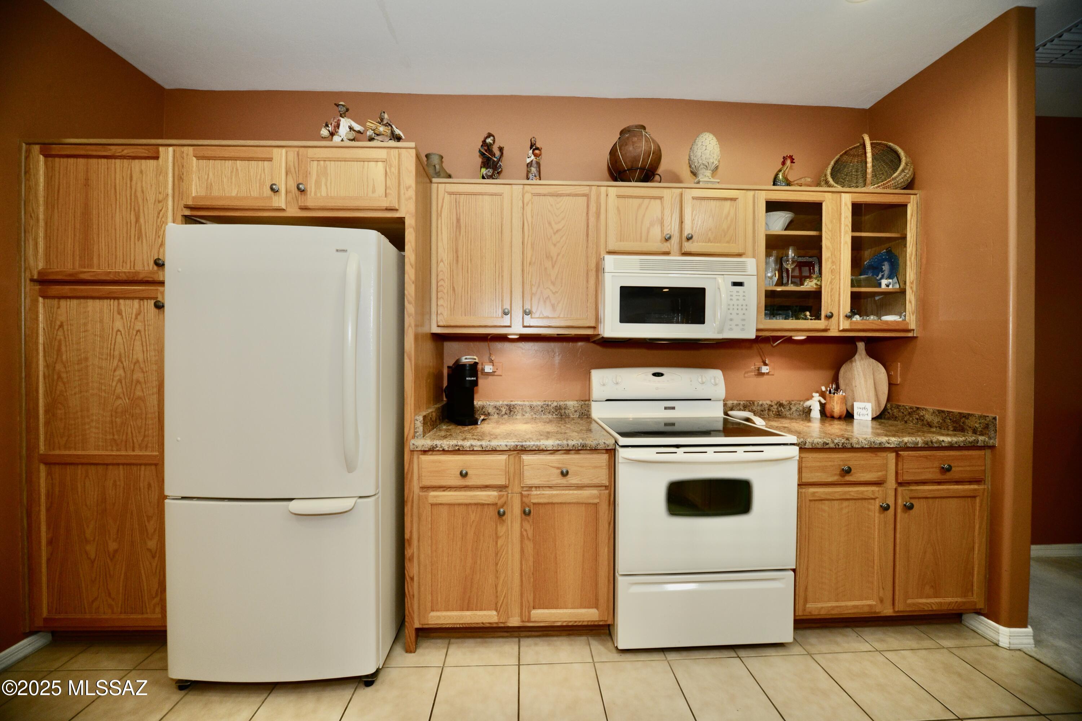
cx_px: 541
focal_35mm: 12
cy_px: 360
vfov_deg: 90.0
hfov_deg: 112.6
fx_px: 361
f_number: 7.1
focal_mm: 12
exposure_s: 1/60
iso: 800
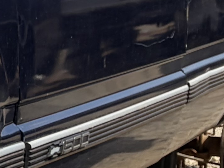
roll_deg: -1.4
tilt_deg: -8.0
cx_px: -378
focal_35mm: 206
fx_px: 1333
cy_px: 2
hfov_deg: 8.5
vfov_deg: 7.2
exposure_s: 1/3448
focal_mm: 5.96
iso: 50
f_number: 1.6
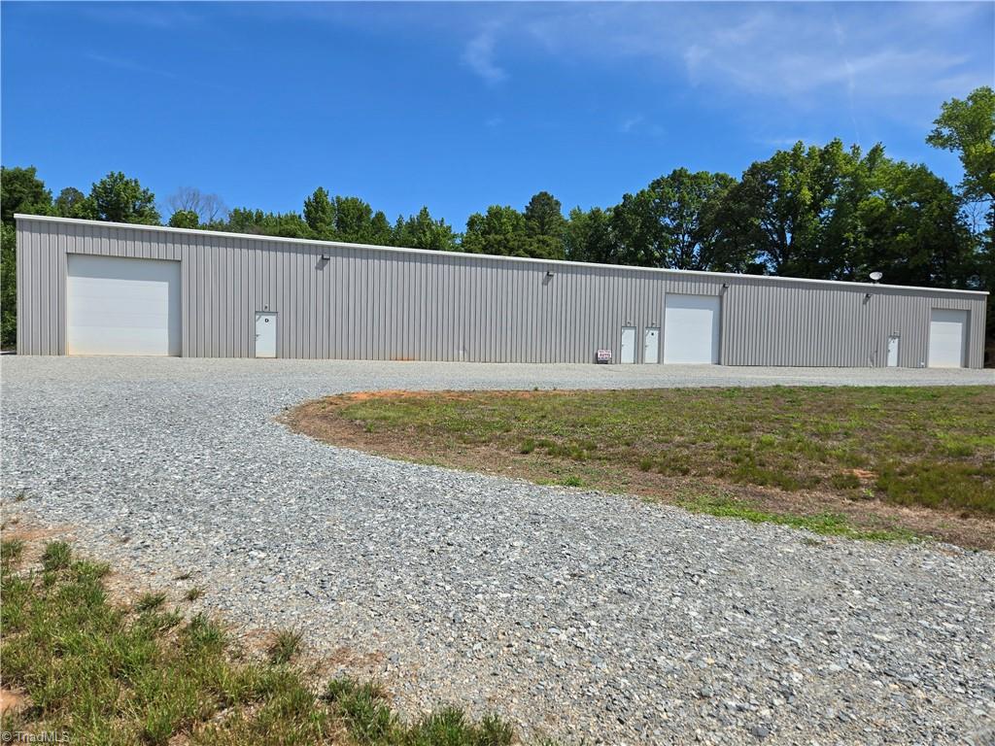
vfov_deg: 58.9
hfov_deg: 73.9
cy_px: 373
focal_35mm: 23
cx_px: 498
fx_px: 661
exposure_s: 1/2352
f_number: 1.8
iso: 25
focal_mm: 5.4
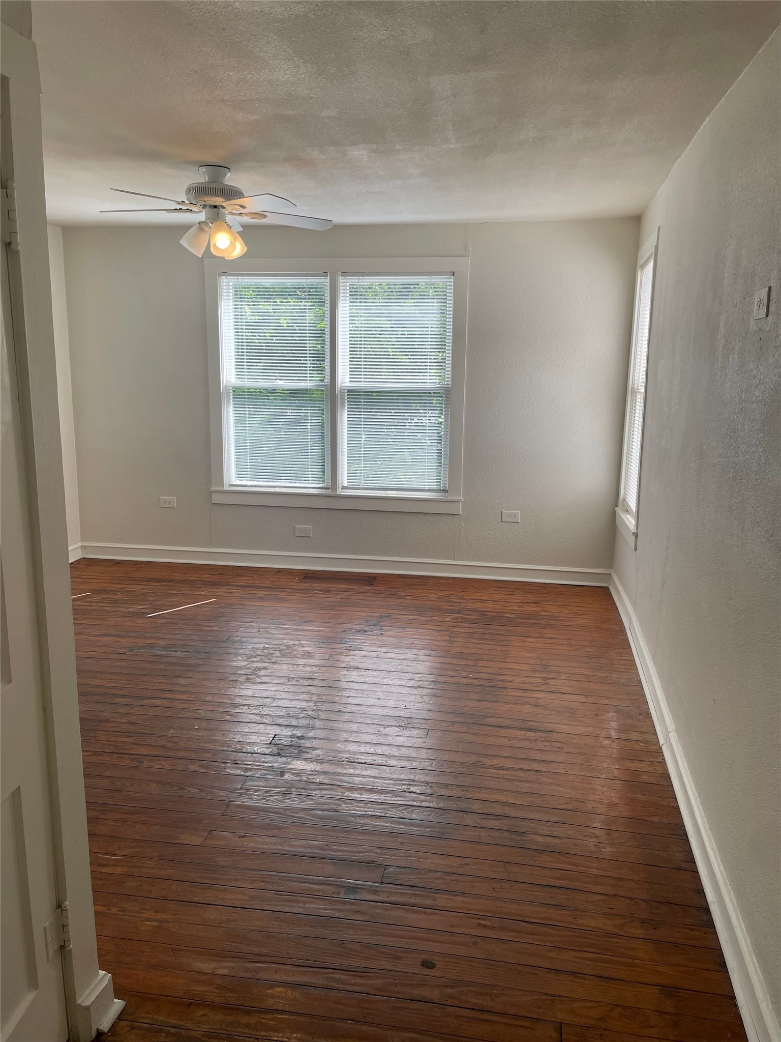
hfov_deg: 53.1
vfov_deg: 67.3
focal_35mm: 26
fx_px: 782
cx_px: 390
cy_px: 521
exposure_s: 1/392
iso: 32
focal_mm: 4.2
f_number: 1.6
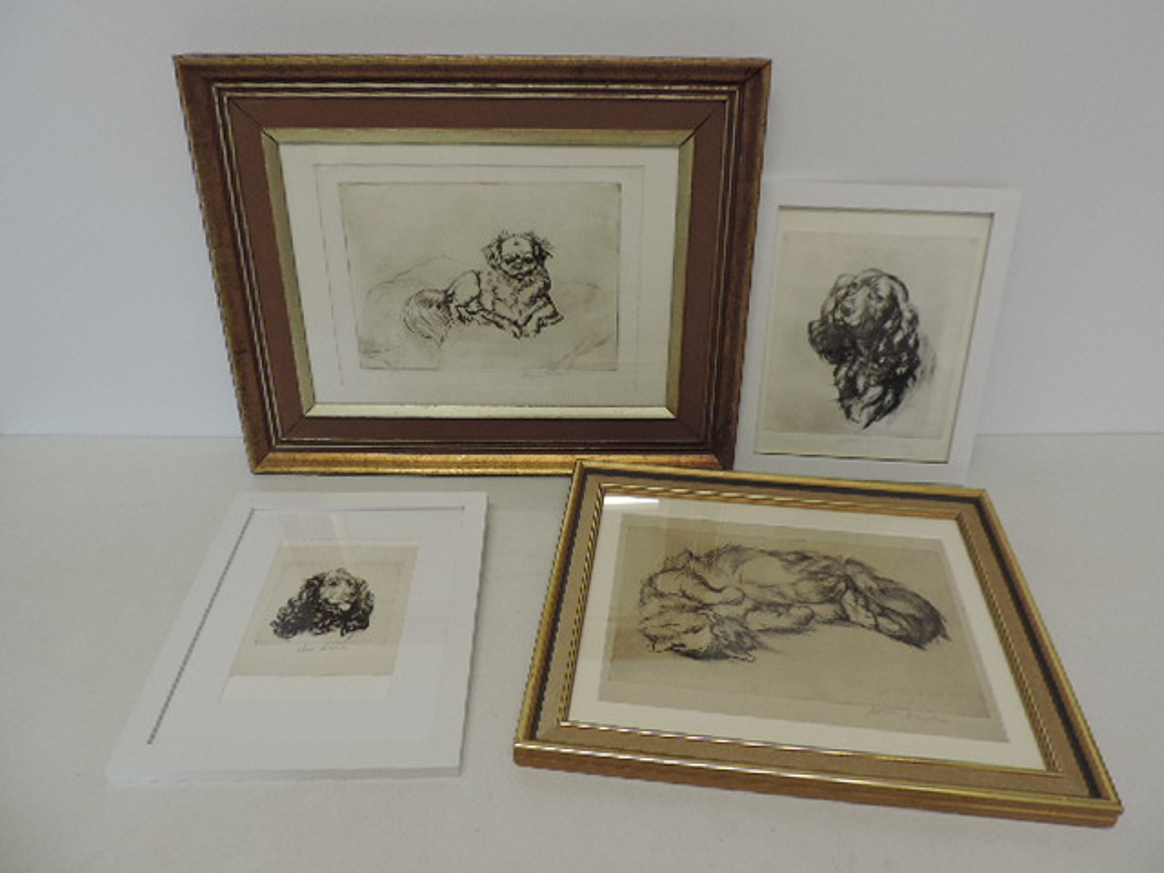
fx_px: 807
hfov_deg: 71.6
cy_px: 436
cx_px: 582
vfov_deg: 56.8
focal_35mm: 24
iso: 250
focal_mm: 4.3
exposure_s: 1/30
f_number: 3
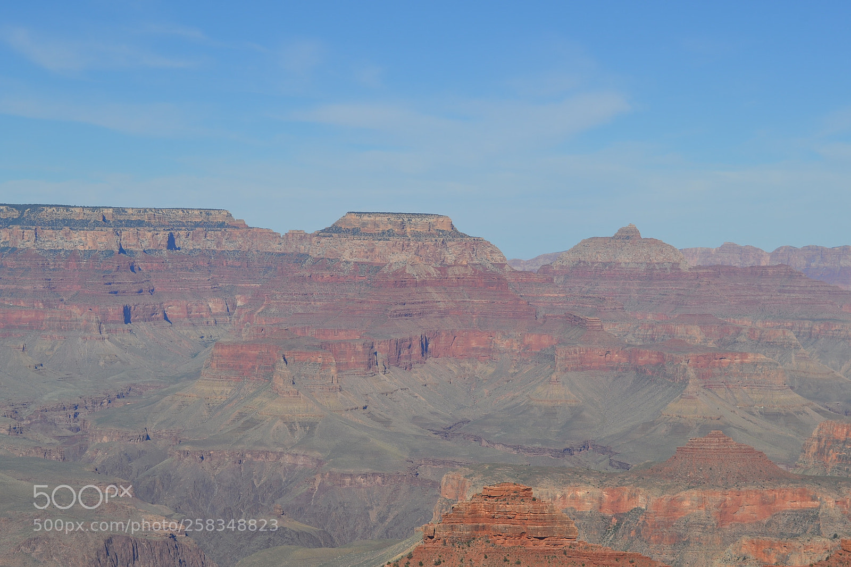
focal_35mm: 82
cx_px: 426
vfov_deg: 16.5
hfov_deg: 24.6
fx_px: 1950
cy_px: 284
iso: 100
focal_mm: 55
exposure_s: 1/320
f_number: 9
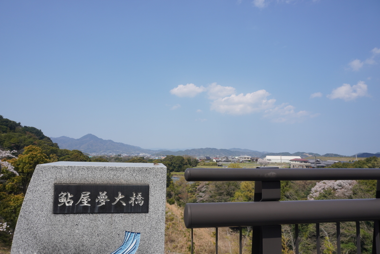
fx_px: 254
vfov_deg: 53.2
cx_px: 190
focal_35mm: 24
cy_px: 127
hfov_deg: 73.7
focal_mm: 16
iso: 100
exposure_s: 1/250
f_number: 10
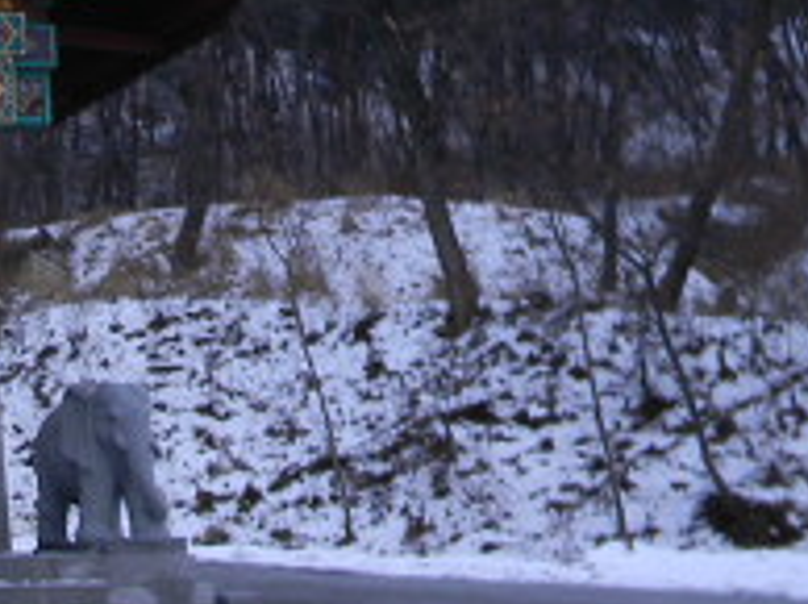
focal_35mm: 119
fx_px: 2774
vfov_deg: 12.3
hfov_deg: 15.3
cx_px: -404
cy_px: 83
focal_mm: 6.4
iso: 80
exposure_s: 1/12.6
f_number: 3.7
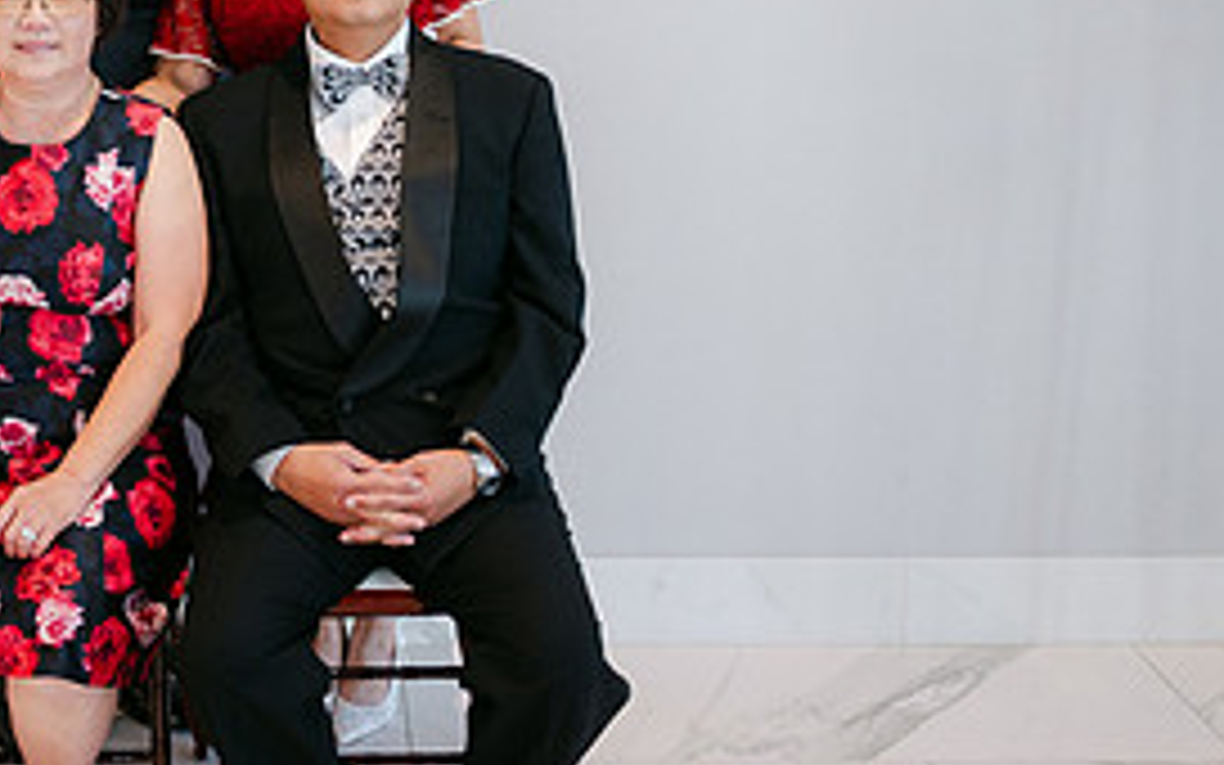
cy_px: 194
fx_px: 2102
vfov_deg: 20.5
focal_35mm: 63
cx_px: 245
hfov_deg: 31.6
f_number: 4
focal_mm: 28
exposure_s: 1/100
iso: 800
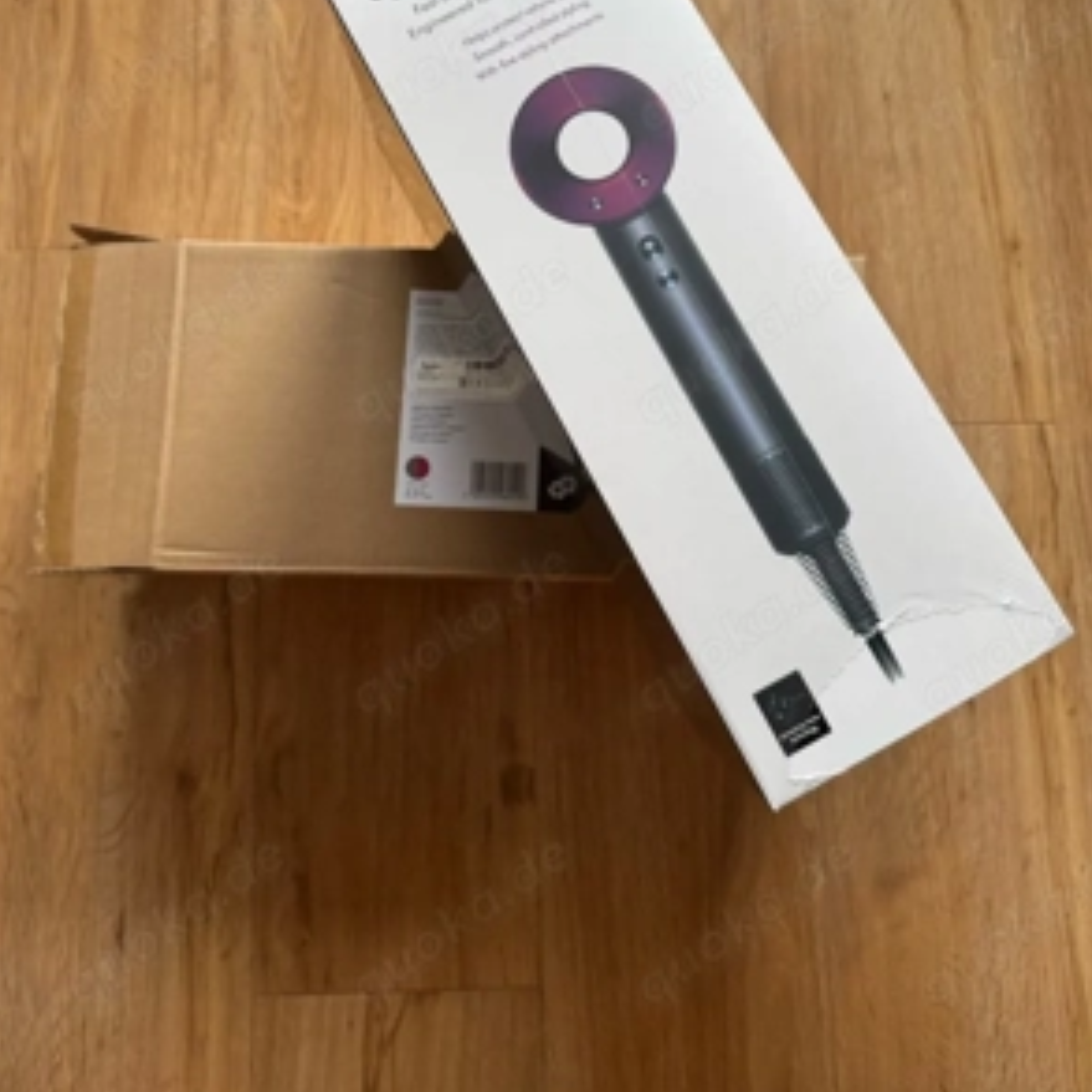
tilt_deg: -79.0
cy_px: 380
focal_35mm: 29
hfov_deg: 55.6
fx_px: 1035
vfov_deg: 54.7
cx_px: 540
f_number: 1.78
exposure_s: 1/121
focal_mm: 6.76
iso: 200
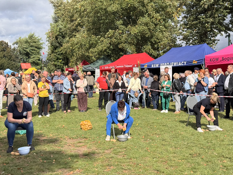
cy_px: 88
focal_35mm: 48
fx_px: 323
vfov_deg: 30.3
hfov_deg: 39.7
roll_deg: -0.5
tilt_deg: -0.1
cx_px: 116
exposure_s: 1/4310
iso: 64
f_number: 1.78
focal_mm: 6.76
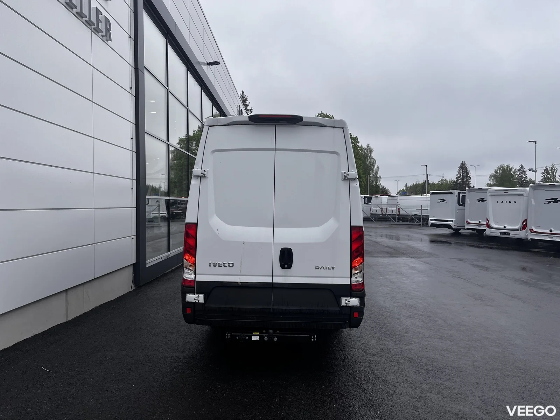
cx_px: 280
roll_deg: -0.3
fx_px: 421
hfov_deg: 67.3
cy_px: 210
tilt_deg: +0.2
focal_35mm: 26
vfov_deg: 53.1
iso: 50
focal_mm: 5.1
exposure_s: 1/1009
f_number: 1.6
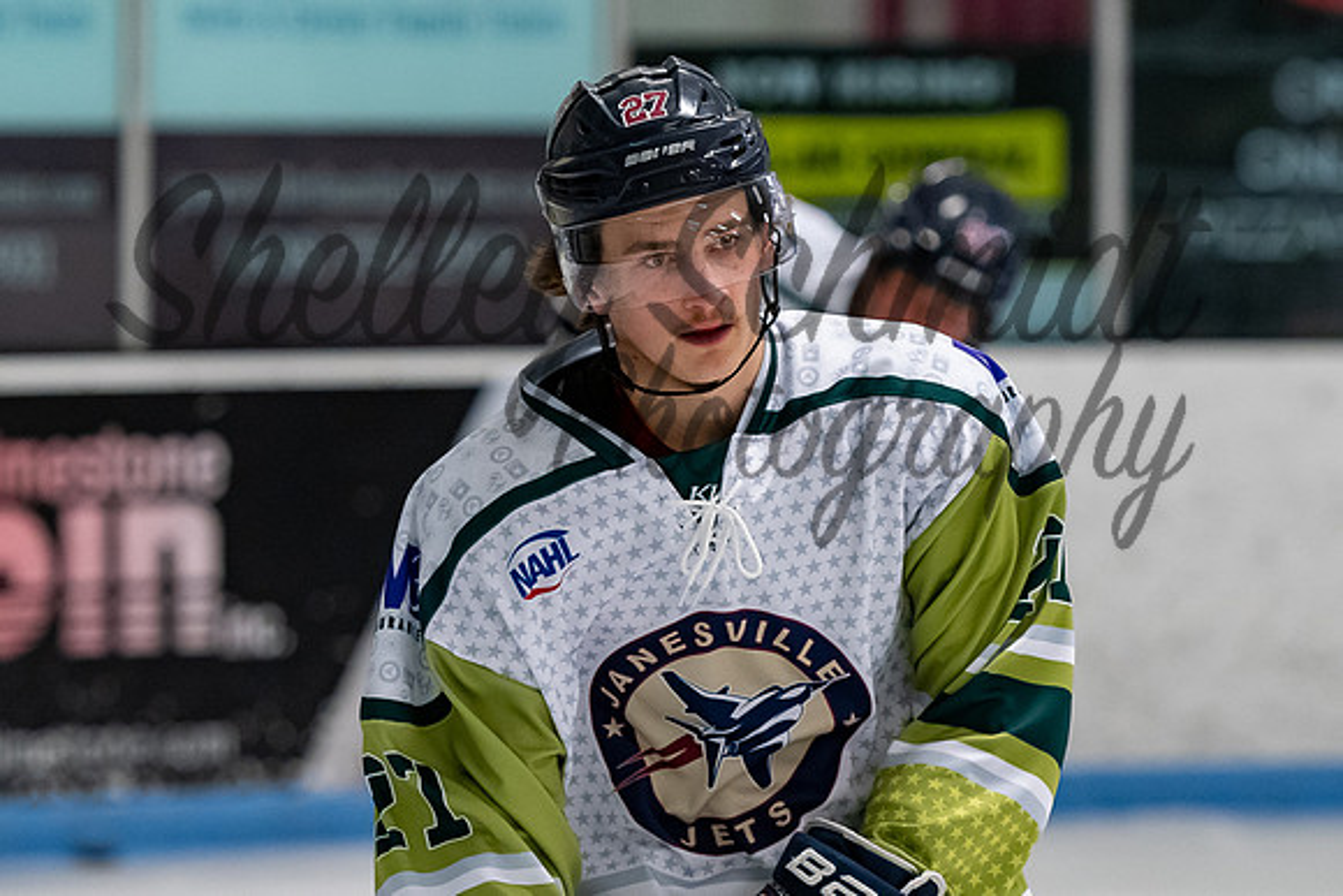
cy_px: 407
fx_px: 13190
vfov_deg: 3.9
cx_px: 720
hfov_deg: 5.8
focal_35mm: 353
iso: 2000
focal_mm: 160
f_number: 3.2
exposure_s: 1/800
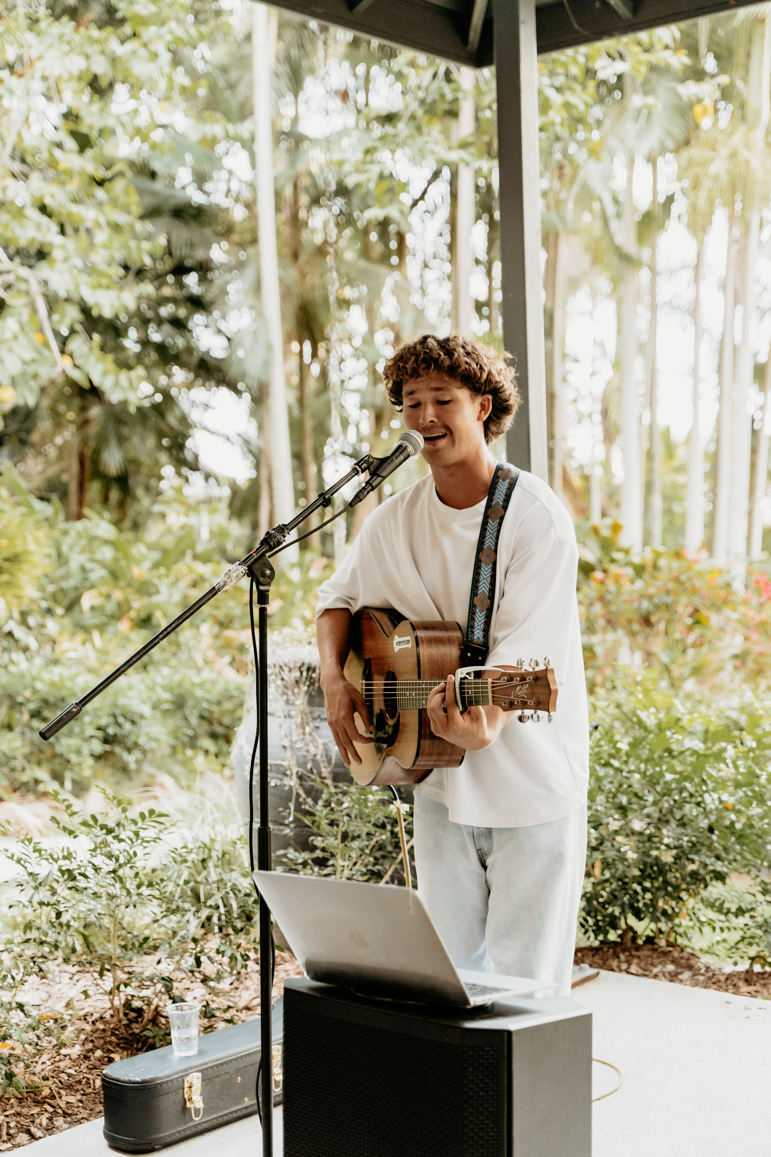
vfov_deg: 39.6
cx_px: 386
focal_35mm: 50
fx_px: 1606
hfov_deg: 27.0
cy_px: 578
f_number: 3.2
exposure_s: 1/320
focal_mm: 50
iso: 1250
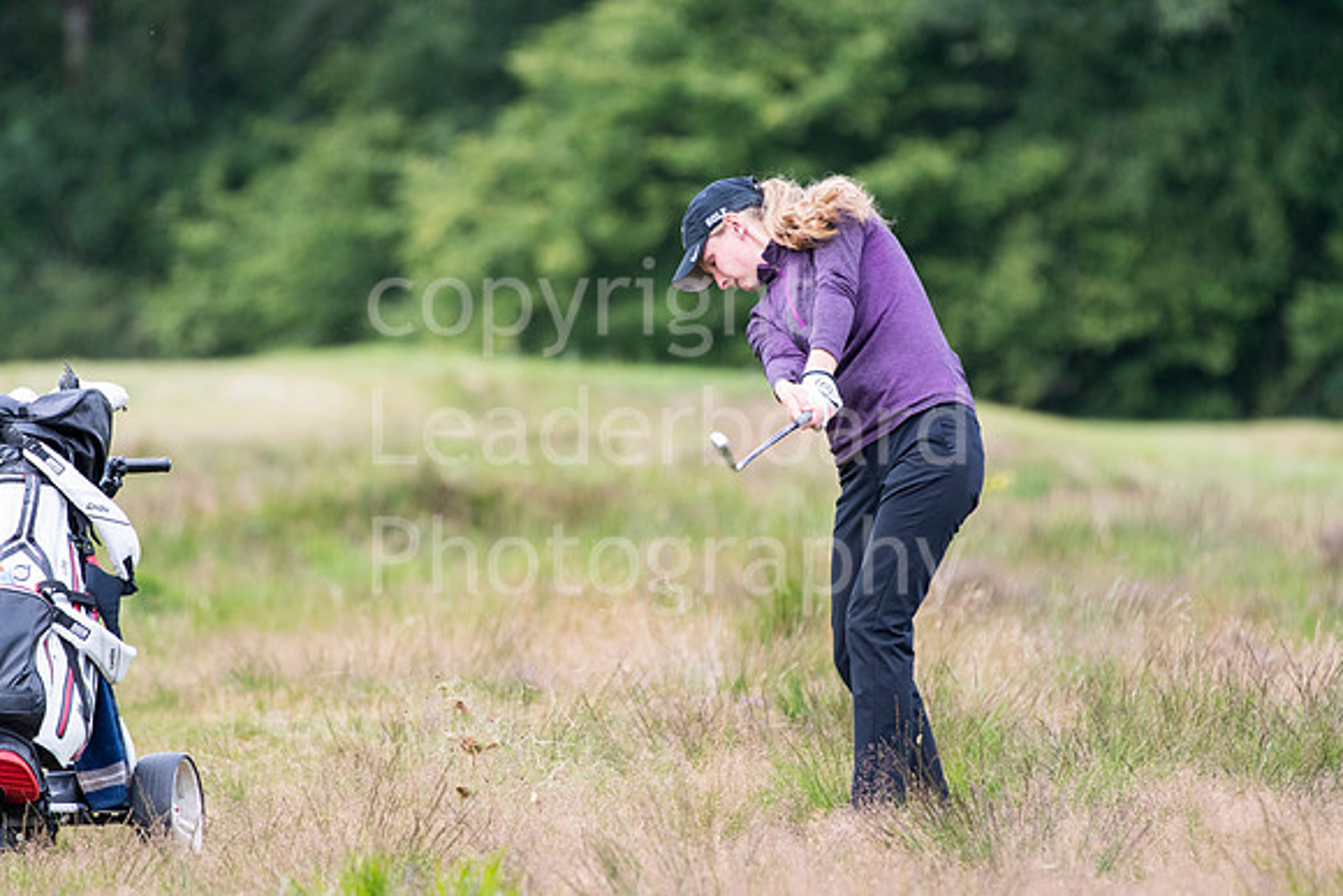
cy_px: 448
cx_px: 672
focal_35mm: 600
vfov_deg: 2.3
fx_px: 22388
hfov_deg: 3.4
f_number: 5.6
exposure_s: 1/1000
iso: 1000
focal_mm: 400
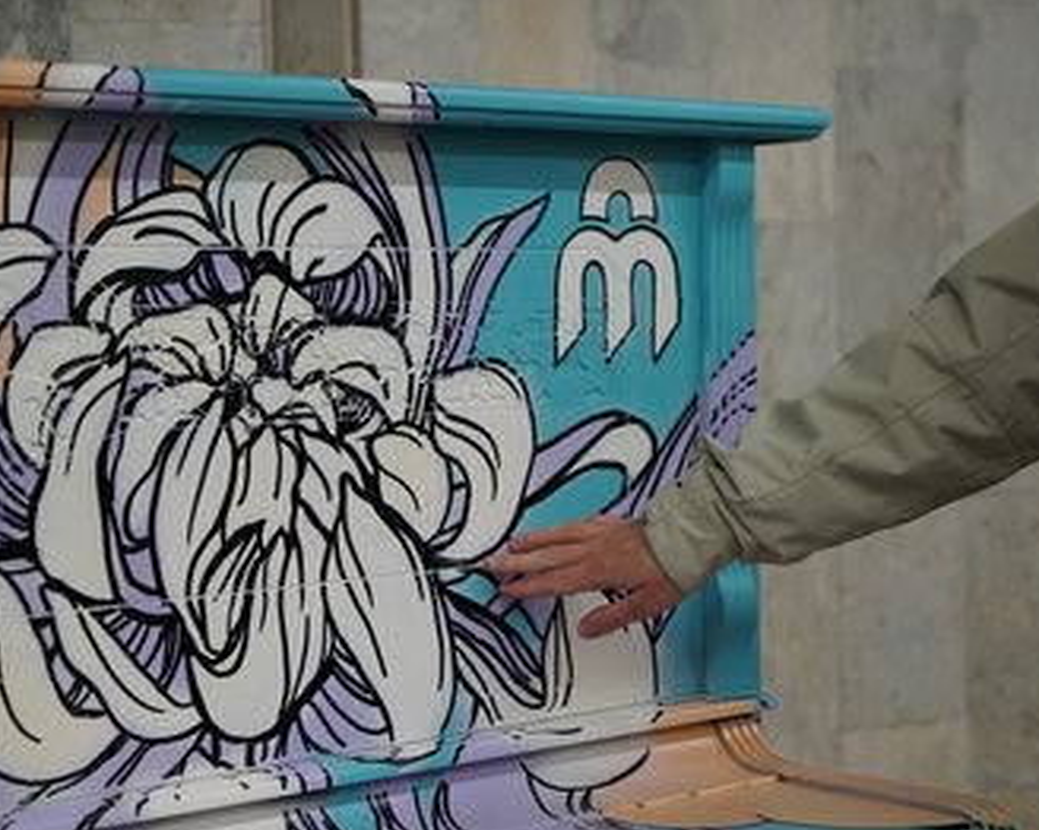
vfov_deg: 21.5
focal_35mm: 71
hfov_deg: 26.8
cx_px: 504
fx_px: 2182
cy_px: 417
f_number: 4
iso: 2000
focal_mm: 62
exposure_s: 1/160
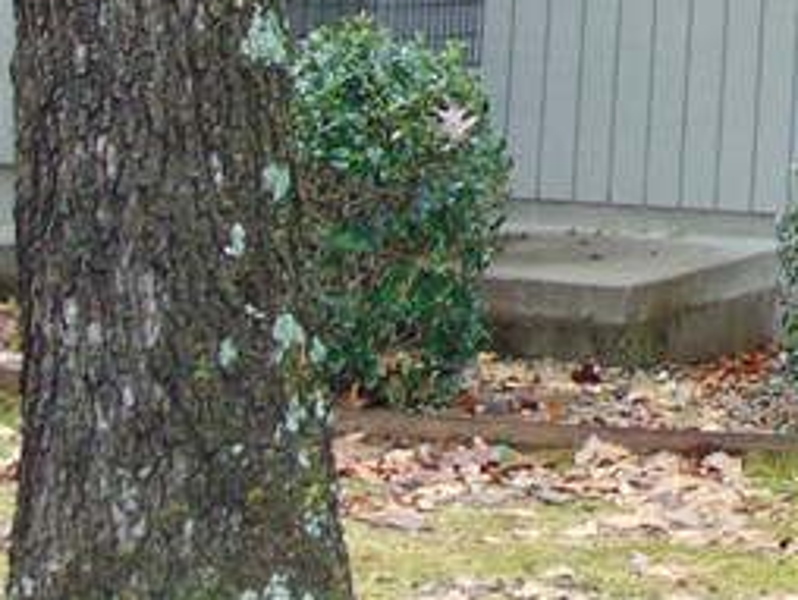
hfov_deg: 10.7
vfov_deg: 8.6
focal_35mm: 169
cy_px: -302
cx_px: 1577
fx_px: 3900
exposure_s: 1/30
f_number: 3.3
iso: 100
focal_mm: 7.6
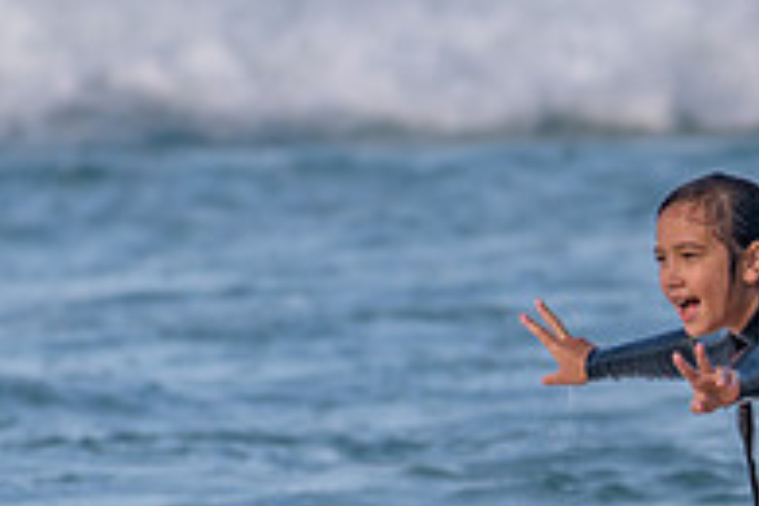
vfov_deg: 0.8
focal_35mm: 1820
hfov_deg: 1.1
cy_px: 479
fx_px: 38369
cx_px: 694
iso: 320
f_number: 5.6
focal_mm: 500
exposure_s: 1/2000
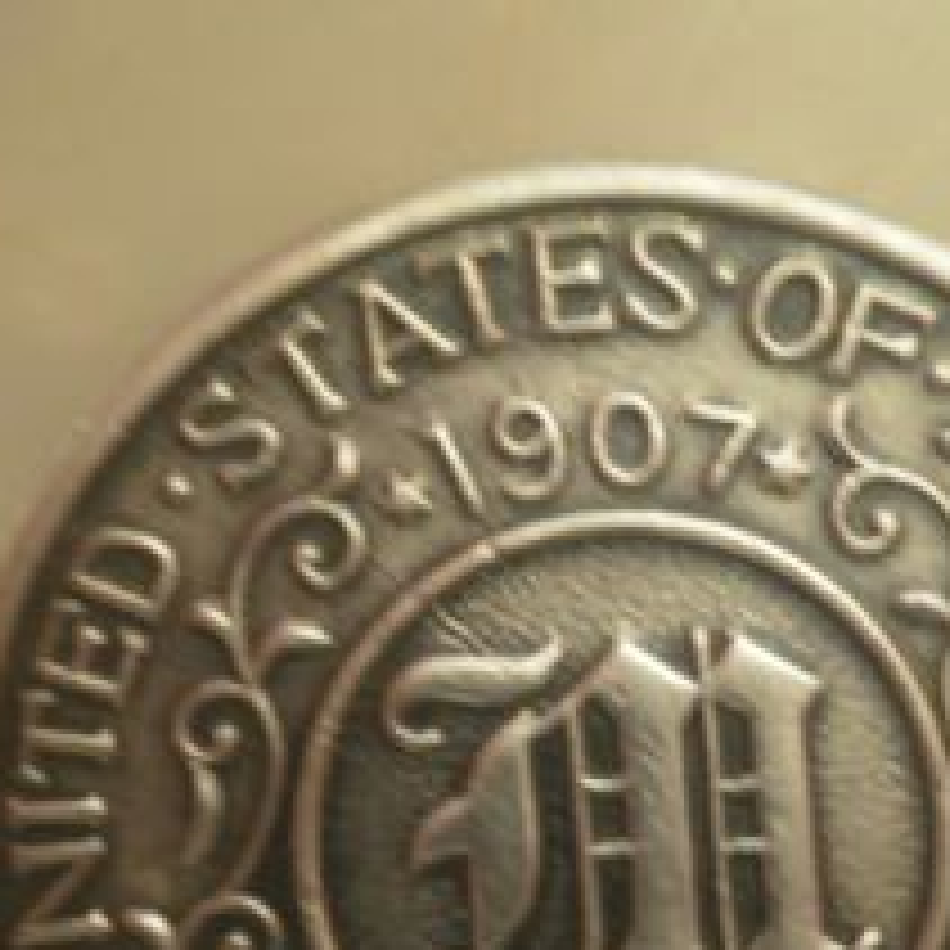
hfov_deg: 26.5
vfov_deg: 25.8
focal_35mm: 65
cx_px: 549
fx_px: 2018
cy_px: 808
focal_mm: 5.45
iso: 100
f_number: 2.9
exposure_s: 1/2
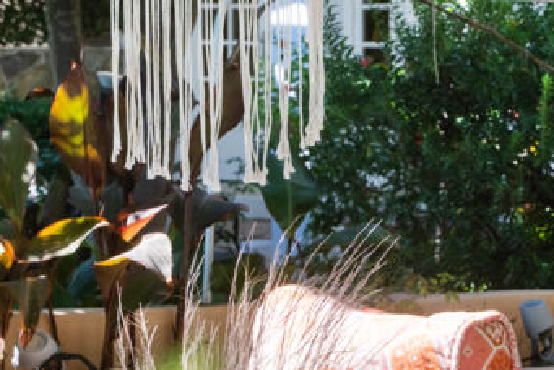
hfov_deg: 5.9
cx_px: 487
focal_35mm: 348
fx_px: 5360
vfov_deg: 3.9
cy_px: 464
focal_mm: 116
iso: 400
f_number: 14
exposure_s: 1/125
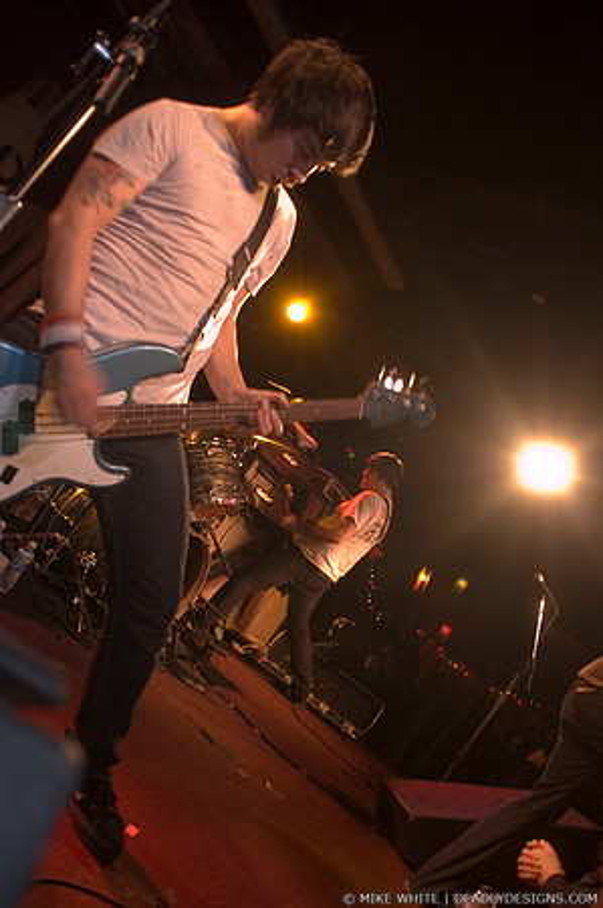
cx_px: 302
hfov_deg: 43.5
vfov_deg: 62.0
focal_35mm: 30
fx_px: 755
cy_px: 454
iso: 800
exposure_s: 1/80
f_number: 2.8
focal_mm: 20
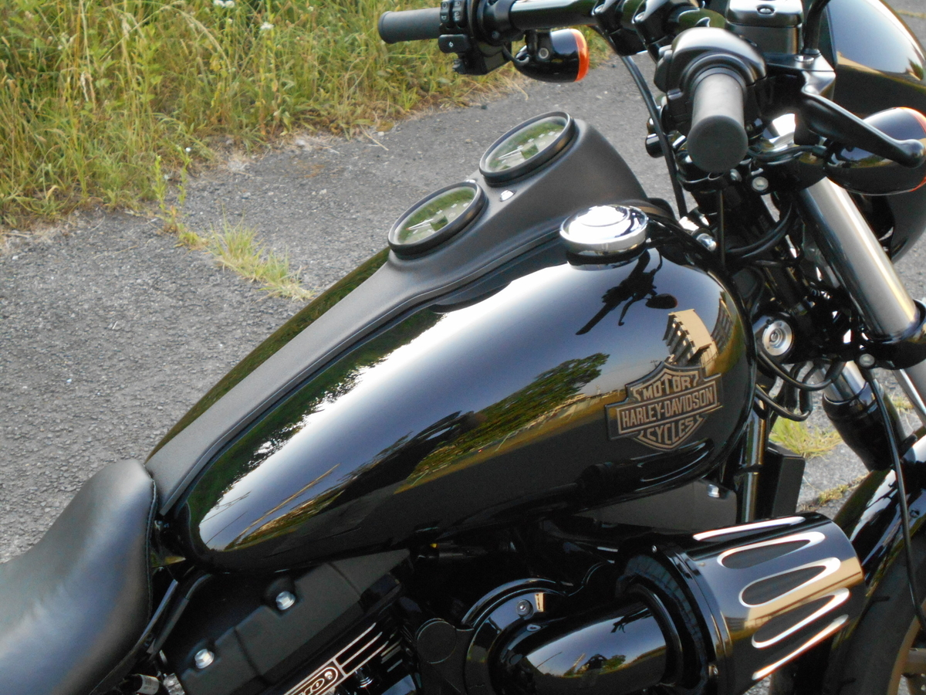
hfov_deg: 38.2
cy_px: 348
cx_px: 463
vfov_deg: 29.1
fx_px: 1338
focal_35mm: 50
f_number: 4.5
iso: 400
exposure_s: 1/250
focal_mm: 8.8
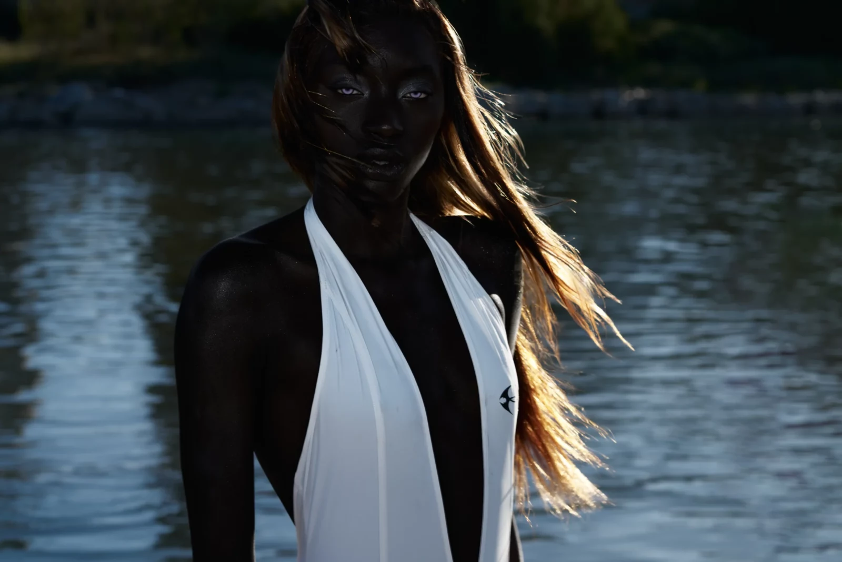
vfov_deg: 16.1
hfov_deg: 23.9
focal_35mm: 85
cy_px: 281
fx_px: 1988
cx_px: 421
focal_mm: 85
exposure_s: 1/250
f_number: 7.1
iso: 100
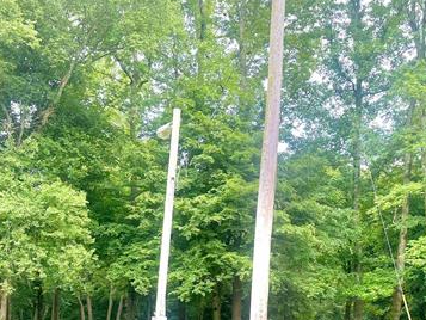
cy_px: 248
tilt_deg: +7.8
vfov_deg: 32.8
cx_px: 202
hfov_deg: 43.8
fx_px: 529
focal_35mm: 43
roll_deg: -1.6
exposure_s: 1/161
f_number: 1.78
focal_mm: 6.86
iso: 64
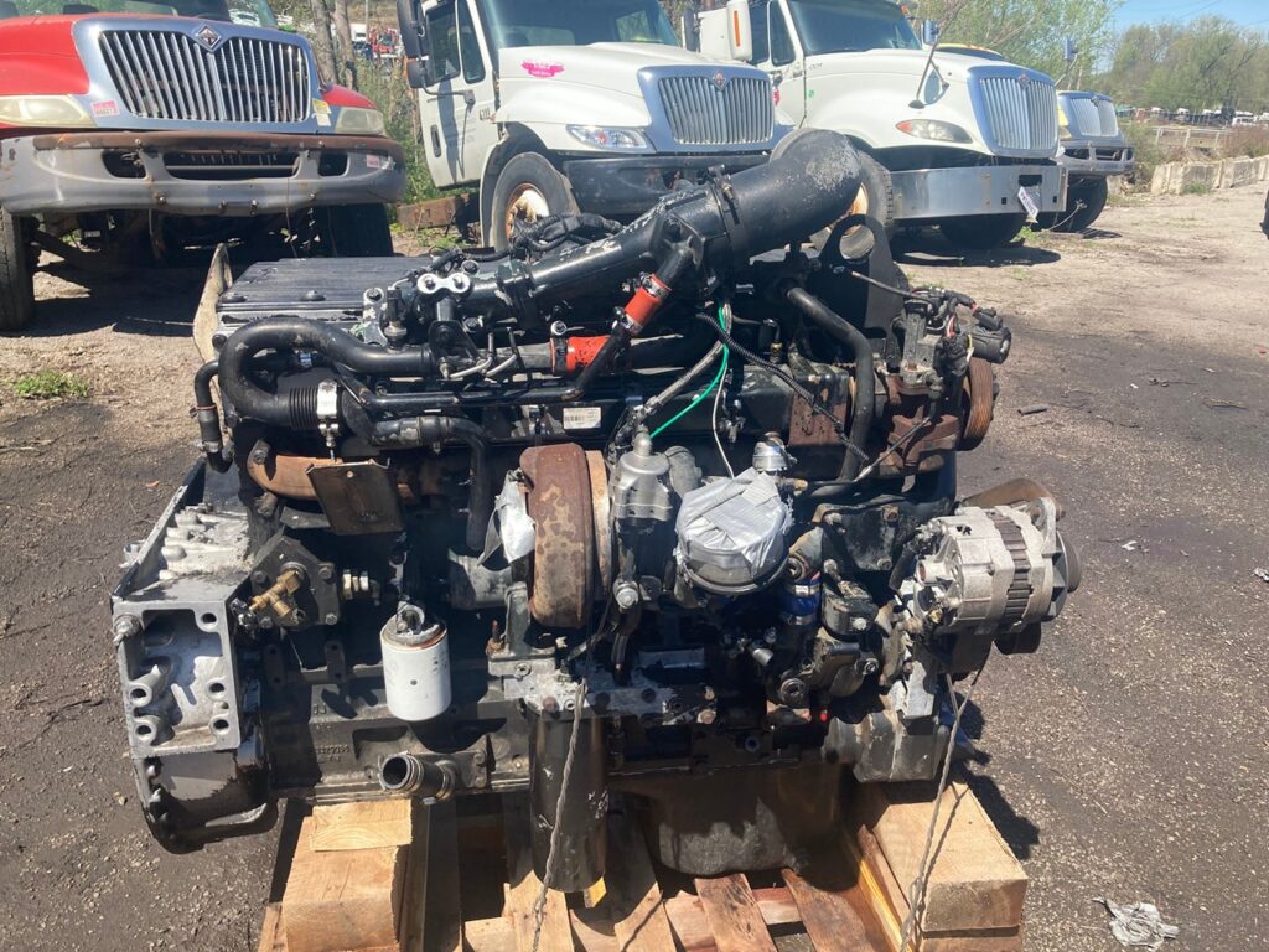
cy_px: 476
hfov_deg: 63.4
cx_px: 634
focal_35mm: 28
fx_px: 1026
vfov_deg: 49.7
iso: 20
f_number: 1.8
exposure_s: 1/941
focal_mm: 3.99
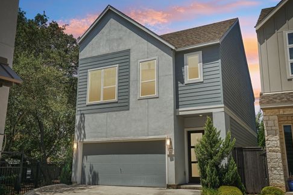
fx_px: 285
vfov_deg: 37.8
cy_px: 100
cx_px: 146
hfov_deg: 54.5
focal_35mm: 35
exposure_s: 1/250
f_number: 8
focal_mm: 34
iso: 200
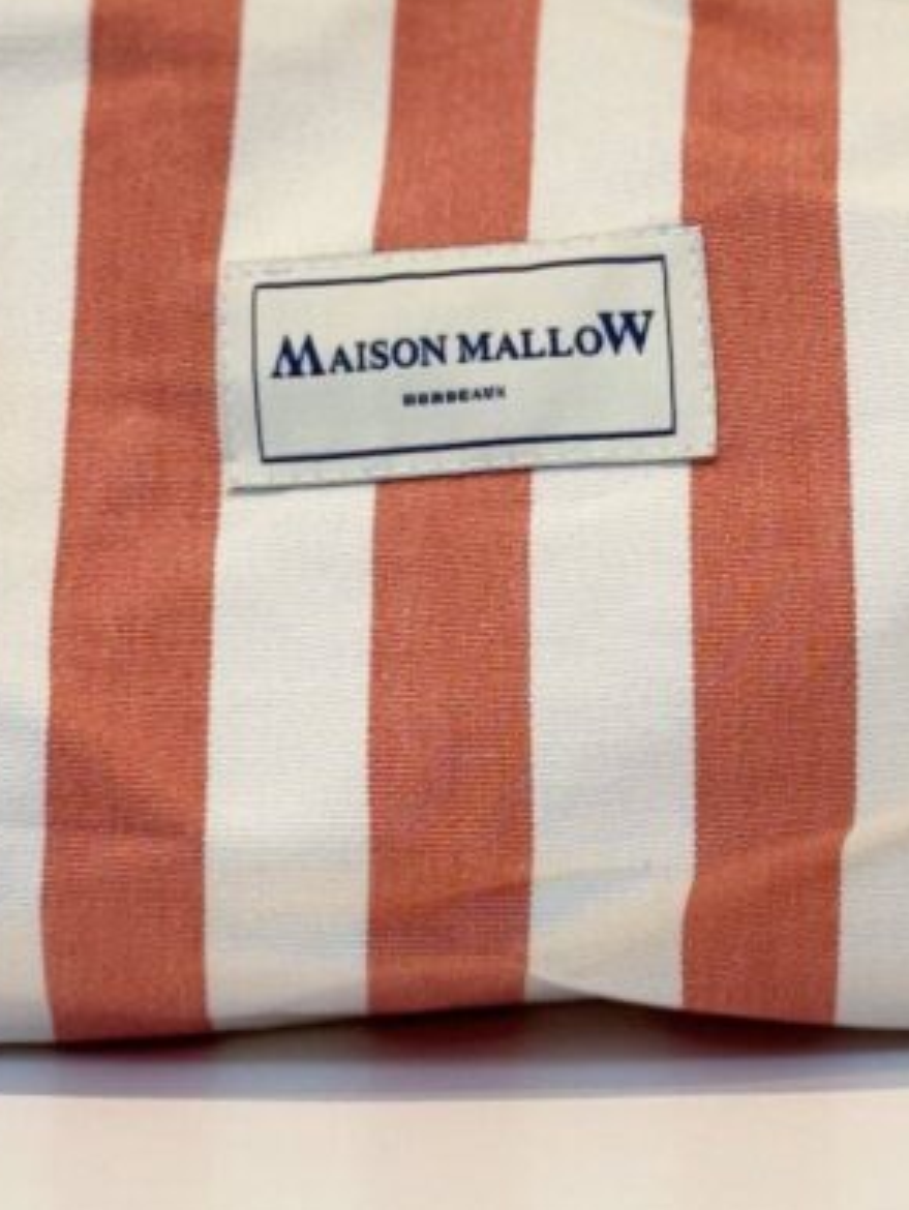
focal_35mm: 126
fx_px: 4407
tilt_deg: -9.2
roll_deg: +0.3
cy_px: 534
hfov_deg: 11.8
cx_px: 549
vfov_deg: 15.6
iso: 64
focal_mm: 6.76
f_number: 1.78
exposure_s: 1/100
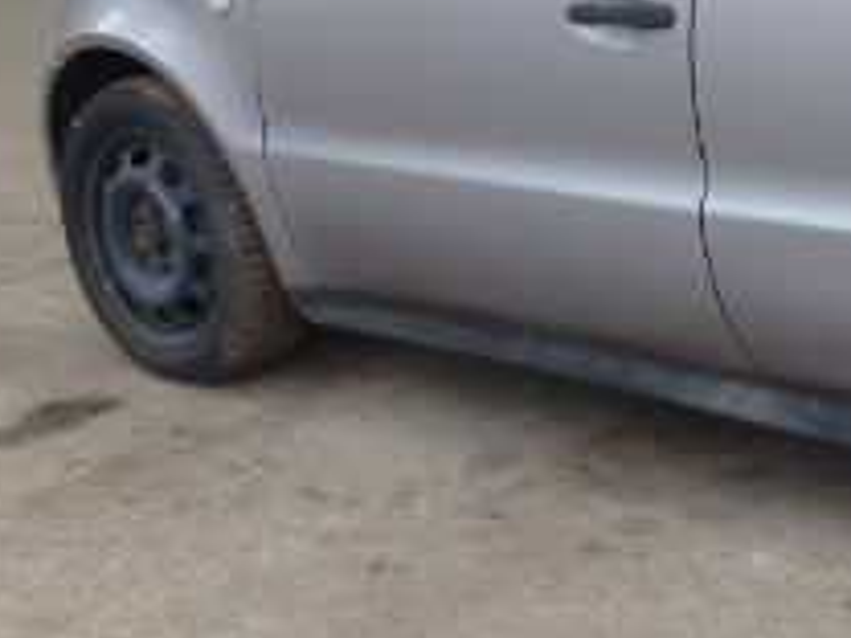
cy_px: -4
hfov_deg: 17.2
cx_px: 916
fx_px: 2729
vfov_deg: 13.2
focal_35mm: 111
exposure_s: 1/250
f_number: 4.5
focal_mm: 6.4
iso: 125
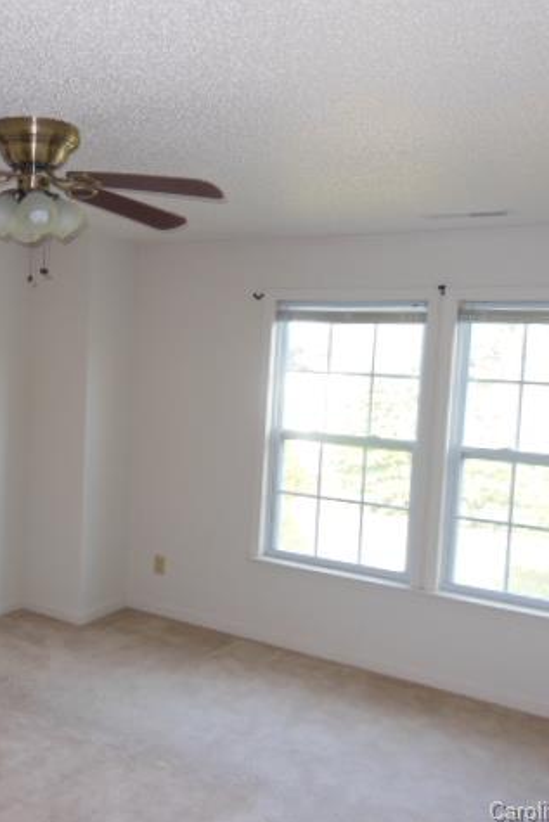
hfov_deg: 36.9
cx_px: 133
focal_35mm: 35
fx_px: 800
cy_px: 412
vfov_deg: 54.4
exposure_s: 1/30
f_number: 3.5
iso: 125
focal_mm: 4.5
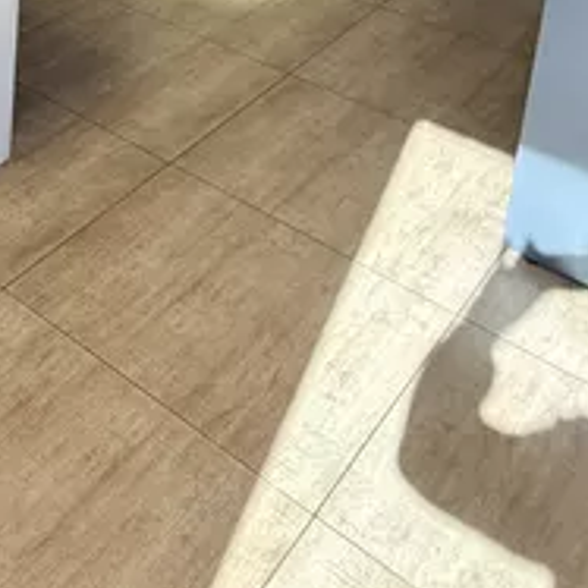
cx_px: -167
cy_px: -245
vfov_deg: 25.7
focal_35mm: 53
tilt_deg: -13.3
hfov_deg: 27.2
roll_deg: +0.2
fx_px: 1019
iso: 320
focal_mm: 2.22
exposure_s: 1/100
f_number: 2.2
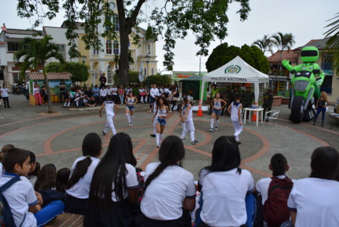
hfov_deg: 67.3
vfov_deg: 48.0
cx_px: 170
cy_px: 114
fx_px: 254
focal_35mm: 27
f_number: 6.3
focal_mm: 18
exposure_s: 1/160
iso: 200
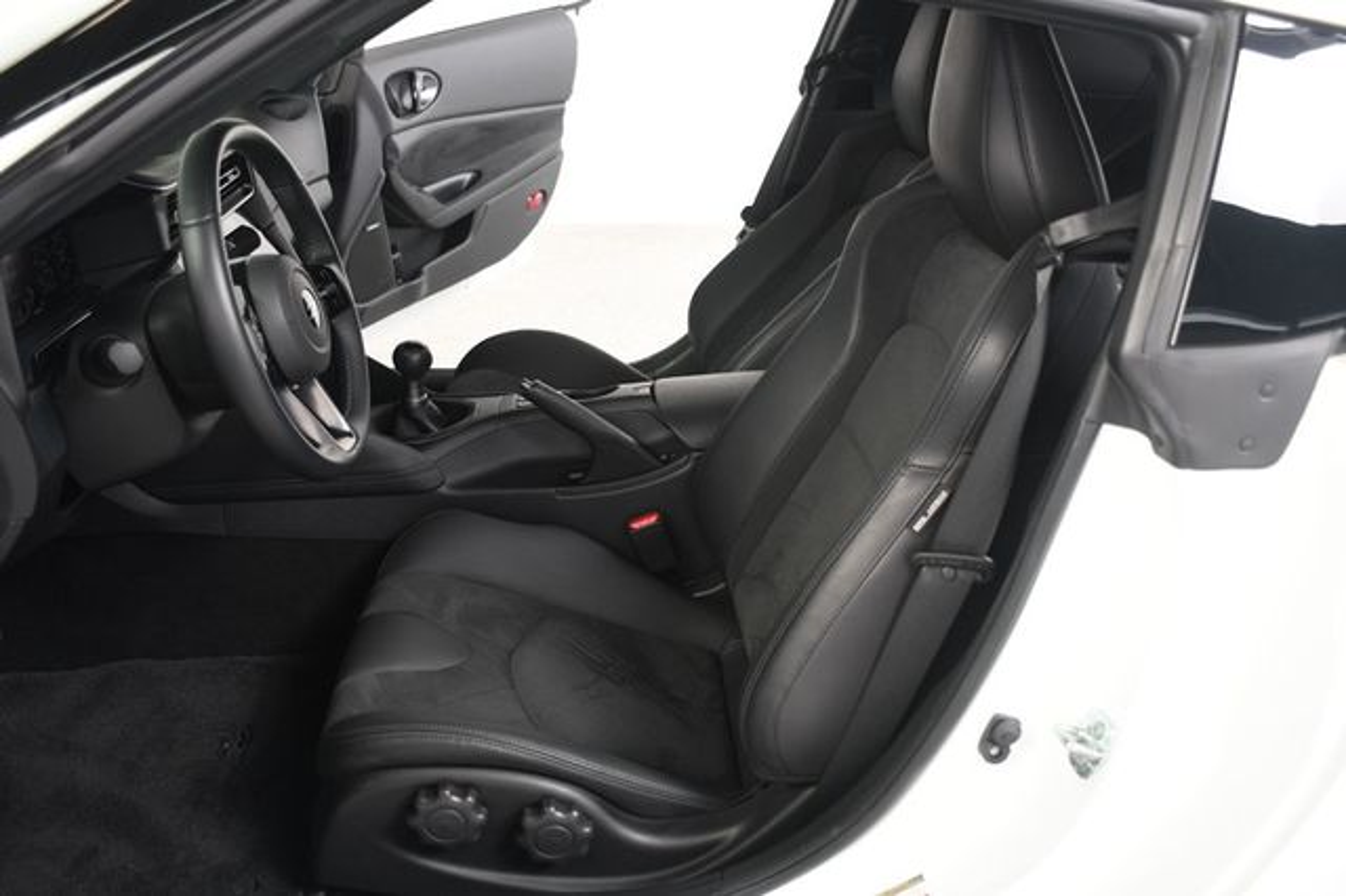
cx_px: 673
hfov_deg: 57.2
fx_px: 1233
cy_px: 448
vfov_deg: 39.9
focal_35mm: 33
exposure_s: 1/160
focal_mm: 22
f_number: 3.5
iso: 100
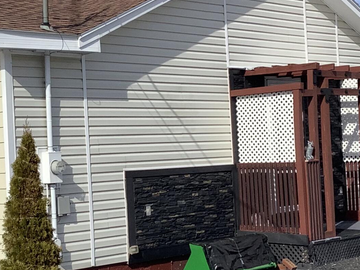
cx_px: 76
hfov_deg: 22.0
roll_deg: +2.2
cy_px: 147
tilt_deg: +0.1
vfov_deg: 16.8
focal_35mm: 88
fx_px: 915
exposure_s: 1/1988
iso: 25
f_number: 2.4
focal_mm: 3.3
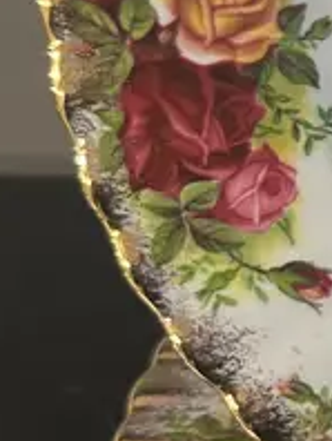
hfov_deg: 10.5
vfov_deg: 15.9
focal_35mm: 124
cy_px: 165
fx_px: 1582
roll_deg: -1.0
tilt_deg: -29.5
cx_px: 769
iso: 200
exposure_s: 1/100
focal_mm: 6.86
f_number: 1.78
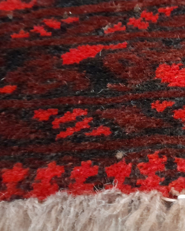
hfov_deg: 29.5
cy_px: 107
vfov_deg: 39.5
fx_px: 322
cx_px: 193
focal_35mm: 47
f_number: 2
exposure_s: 1/10
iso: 2000
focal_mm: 4.6
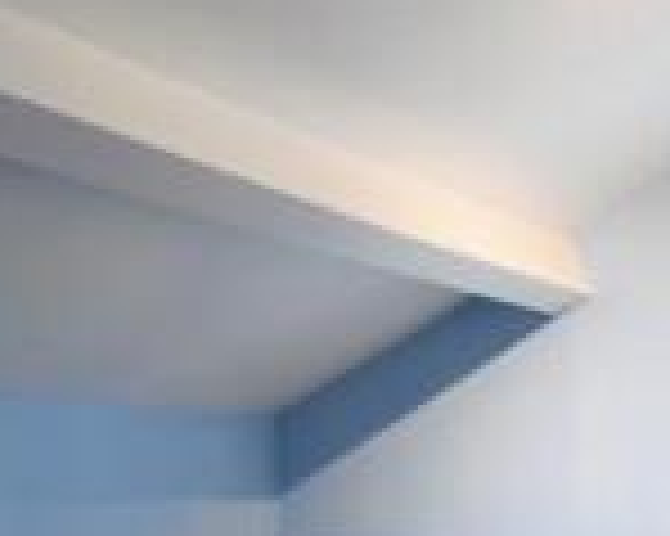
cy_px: 597
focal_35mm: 62
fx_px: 1229
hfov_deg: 30.5
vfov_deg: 23.0
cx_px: 308
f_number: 3.5
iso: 500
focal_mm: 10
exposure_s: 1/40
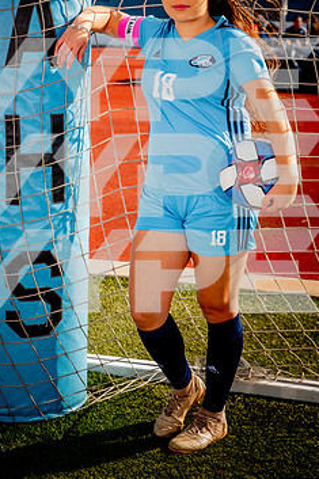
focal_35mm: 74
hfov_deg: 18.4
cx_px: 122
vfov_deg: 27.3
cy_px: 176
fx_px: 984
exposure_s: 1/320
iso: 125
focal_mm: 58
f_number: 5.6
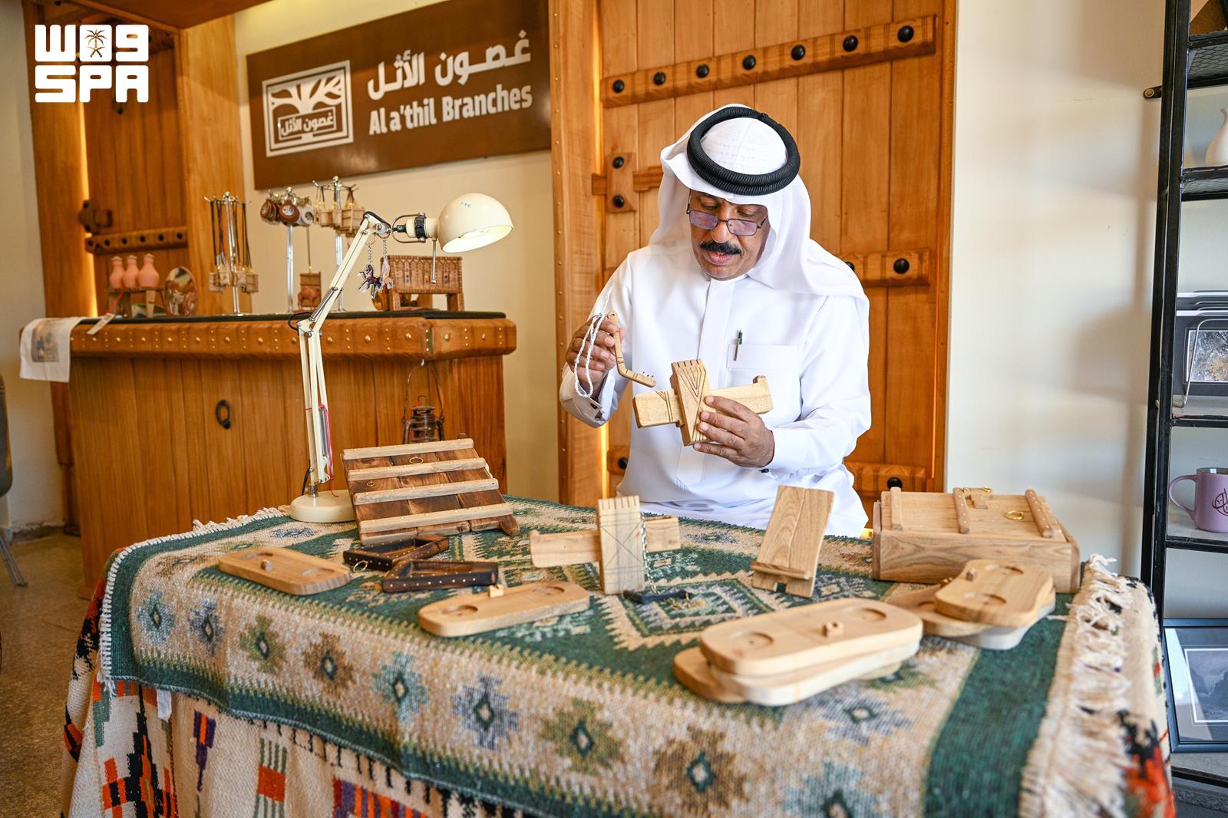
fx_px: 818
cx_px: 614
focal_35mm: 24
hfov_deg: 73.8
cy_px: 409
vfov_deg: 53.1
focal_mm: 24
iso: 640
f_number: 2.8
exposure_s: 1/400
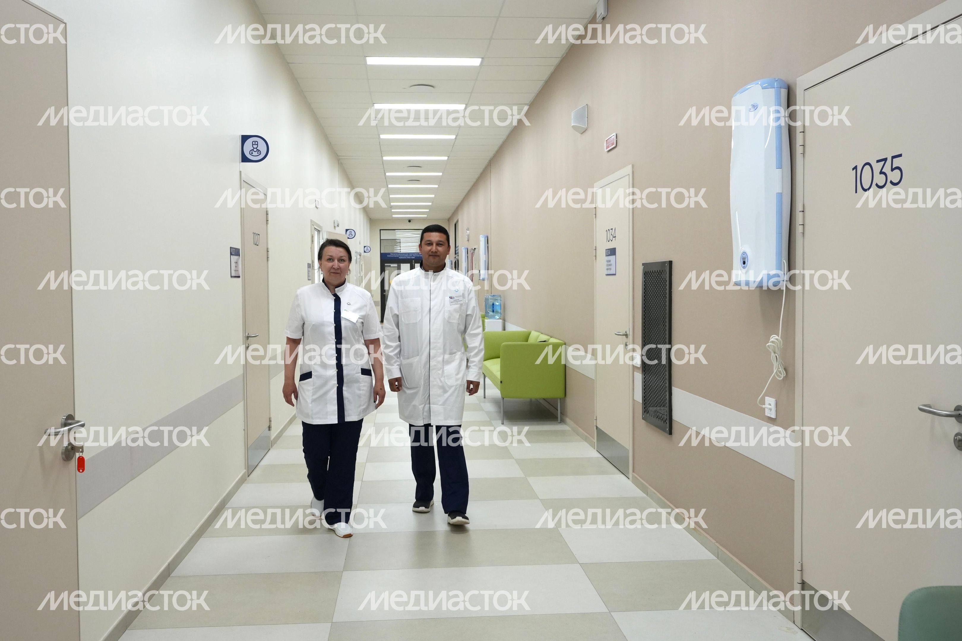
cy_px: 320
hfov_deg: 69.4
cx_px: 481
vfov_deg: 49.6
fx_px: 695
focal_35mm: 26
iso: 1000
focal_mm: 26
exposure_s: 1/125
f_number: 5.6
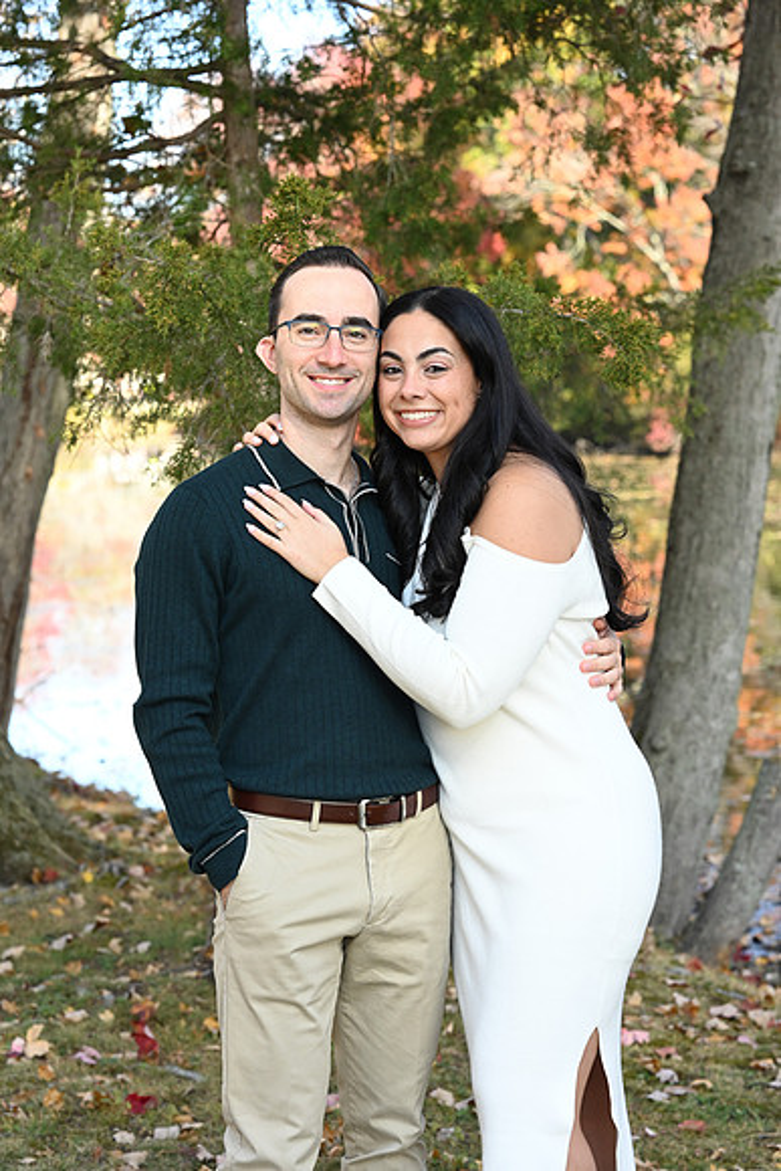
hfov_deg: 16.1
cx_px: 390
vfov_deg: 23.9
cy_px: 586
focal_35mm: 85
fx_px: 2764
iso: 320
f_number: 6.3
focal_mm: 85
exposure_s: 1/160
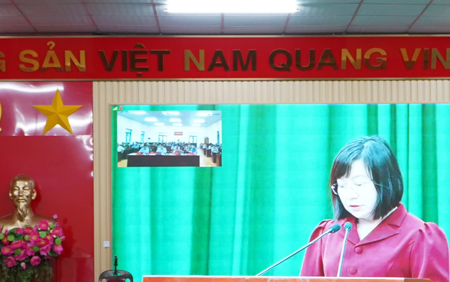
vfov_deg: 12.7
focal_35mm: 102
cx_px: 247
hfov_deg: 20.4
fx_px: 1251
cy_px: 254
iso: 2000
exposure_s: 1/160
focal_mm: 31
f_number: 4
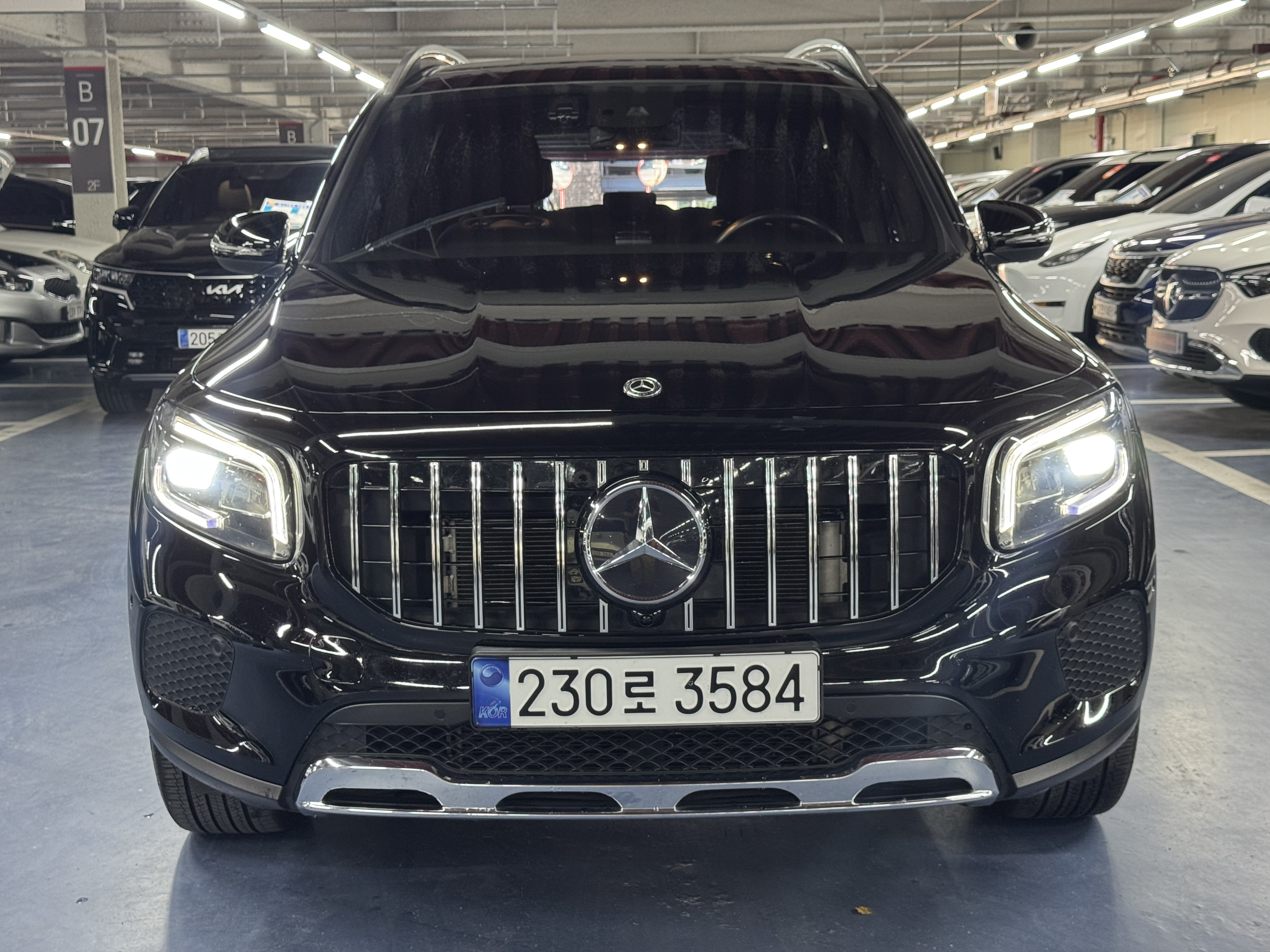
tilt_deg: -8.3
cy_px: 476
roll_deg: +1.9
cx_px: 635
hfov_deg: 39.7
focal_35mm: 48
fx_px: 1761
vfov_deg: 30.3
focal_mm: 6.76
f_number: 1.78
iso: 200
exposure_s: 1/53
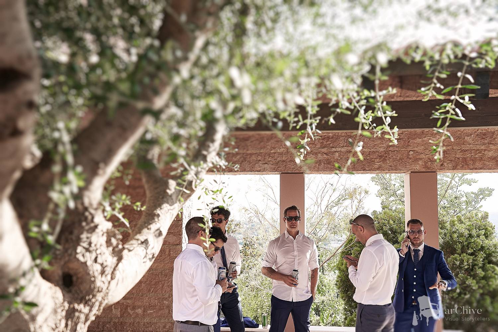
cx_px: 249
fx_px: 595
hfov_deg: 45.4
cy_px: 166
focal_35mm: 43
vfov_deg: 31.2
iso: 160
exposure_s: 1/200
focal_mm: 43
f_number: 5.6
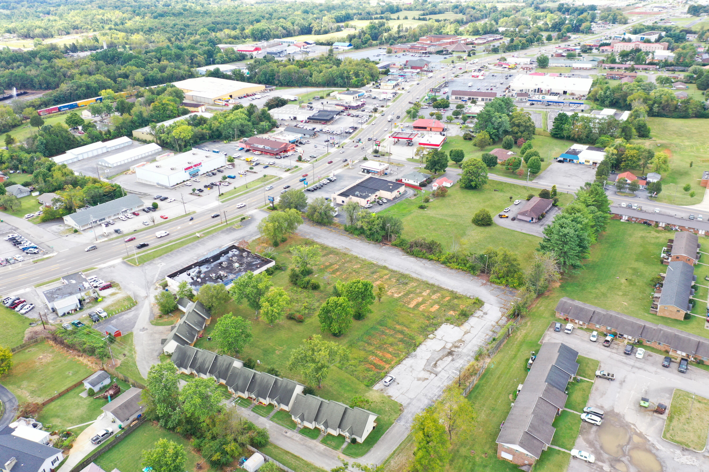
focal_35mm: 28
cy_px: 236
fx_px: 551
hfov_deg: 65.5
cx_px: 354
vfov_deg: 46.4
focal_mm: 10.26
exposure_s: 1/120
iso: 100
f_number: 4.5
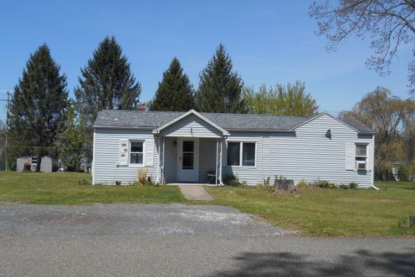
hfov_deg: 45.4
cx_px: 208
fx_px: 496
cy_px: 155
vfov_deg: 31.2
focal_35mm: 43
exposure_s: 1/1000
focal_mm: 7.2
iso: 80
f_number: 3.9
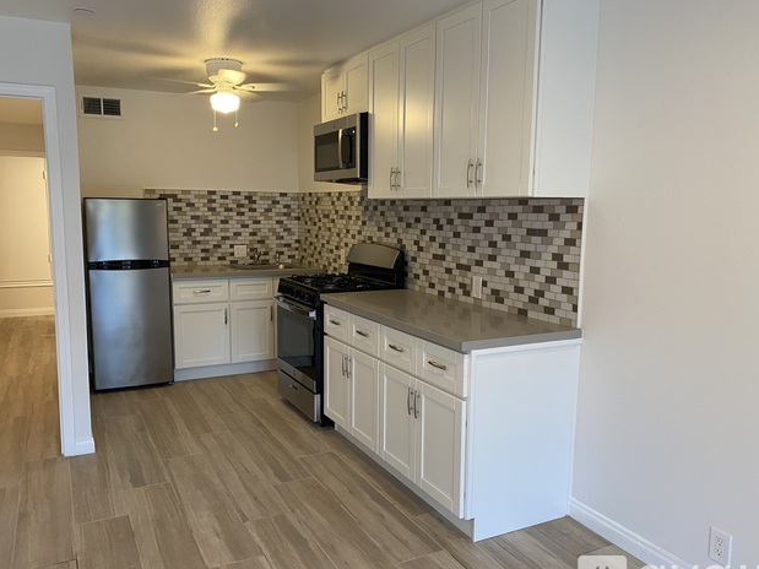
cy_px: 298
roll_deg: -0.4
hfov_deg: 63.4
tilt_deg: -8.8
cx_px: 367
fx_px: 614
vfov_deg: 49.7
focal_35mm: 28
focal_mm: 4.25
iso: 160
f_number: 1.8
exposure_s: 1/60
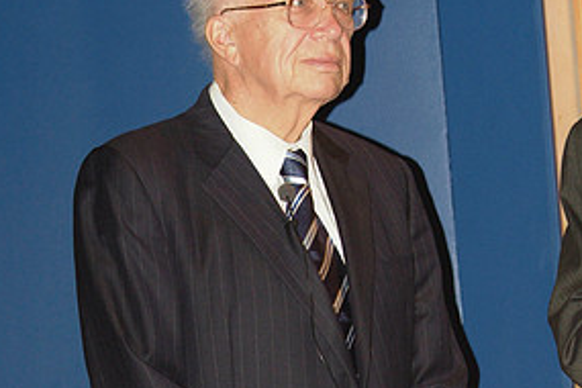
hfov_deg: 12.4
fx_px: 2683
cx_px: 280
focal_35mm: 166
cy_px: 239
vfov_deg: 8.3
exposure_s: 1/45
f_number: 5.6
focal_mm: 70
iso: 1600
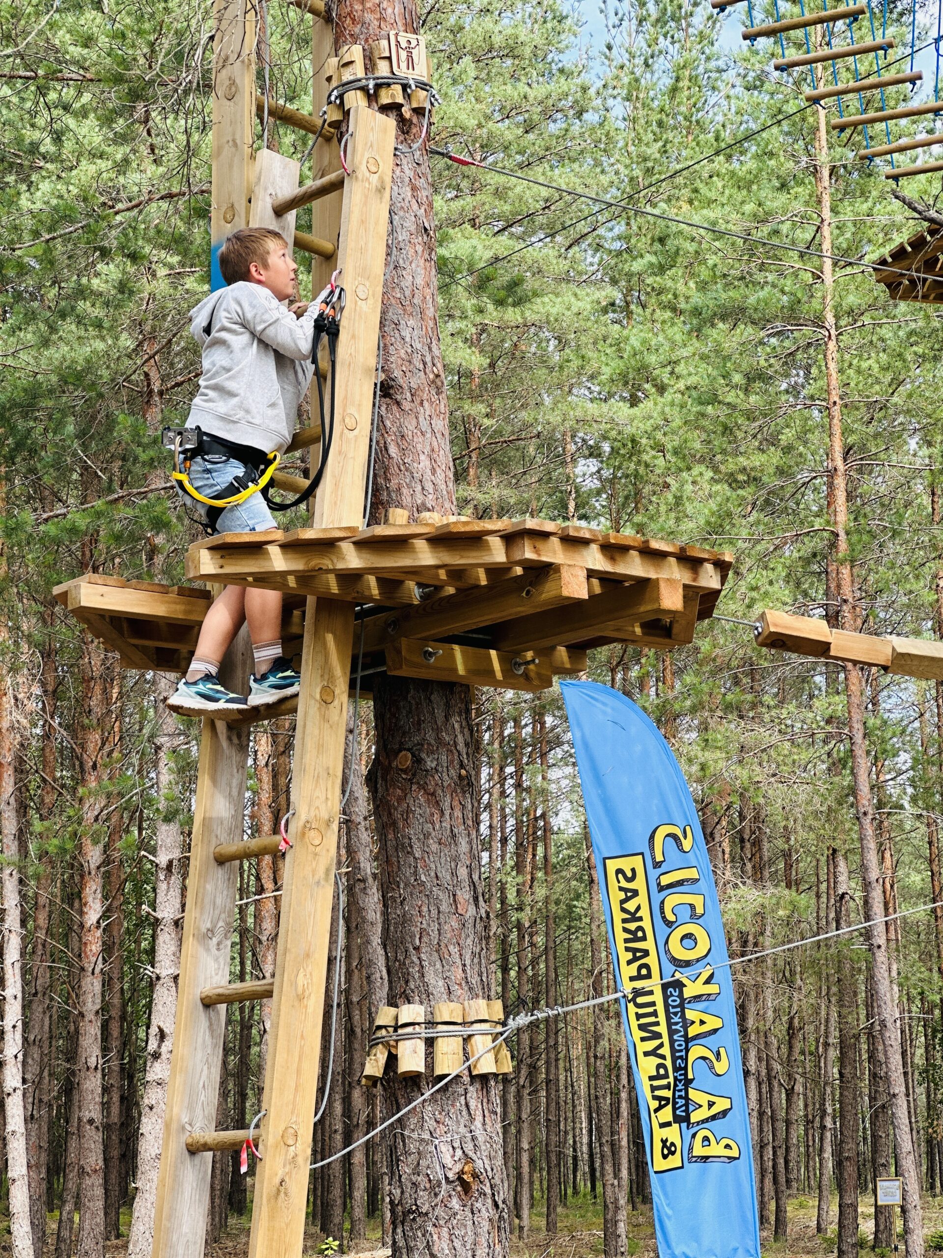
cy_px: 629
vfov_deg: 25.3
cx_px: 472
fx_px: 2797
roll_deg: +1.0
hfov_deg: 19.1
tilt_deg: +11.0
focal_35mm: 77
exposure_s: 1/121
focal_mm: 9
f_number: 2.8
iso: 25
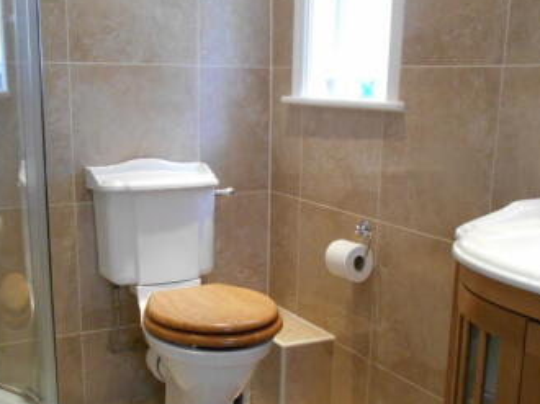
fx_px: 717
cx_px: 256
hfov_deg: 41.3
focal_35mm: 46
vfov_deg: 31.1
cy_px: 282
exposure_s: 1/25
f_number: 3.2
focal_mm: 4.6
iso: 400
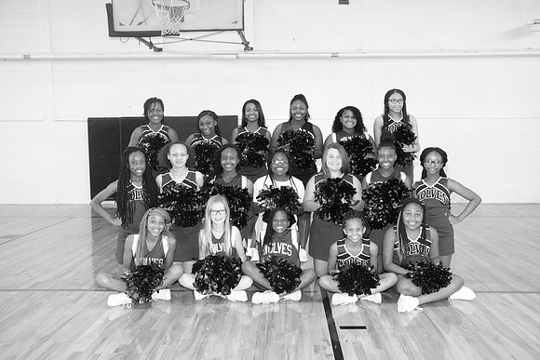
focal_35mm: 35
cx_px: 270
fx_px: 525
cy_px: 180
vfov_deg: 37.9
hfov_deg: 54.4
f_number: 3.6
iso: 1000
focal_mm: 23
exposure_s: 1/80
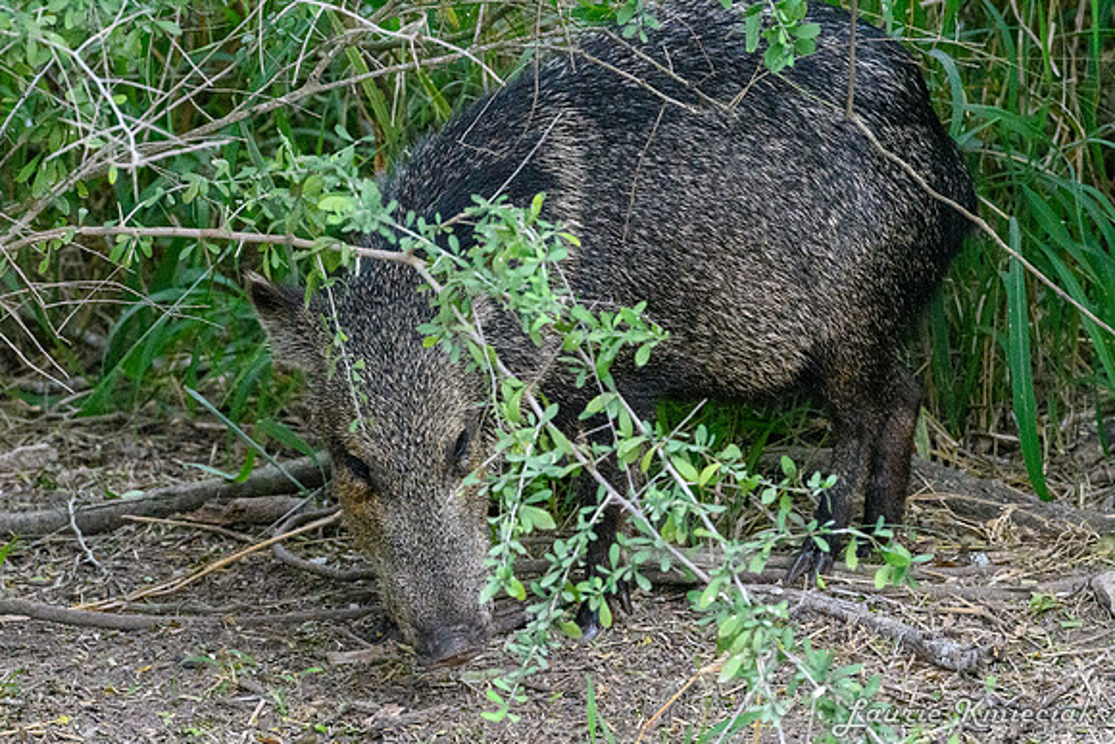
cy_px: 459
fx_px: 11475
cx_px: 427
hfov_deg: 5.6
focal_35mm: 370
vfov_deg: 3.7
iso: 6400
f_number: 6.3
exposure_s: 1/1000
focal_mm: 200
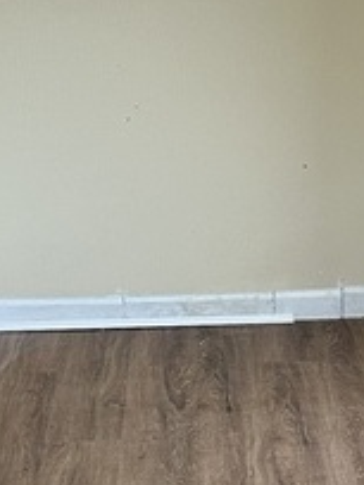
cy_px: 128
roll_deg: +0.4
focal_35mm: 127
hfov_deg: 10.9
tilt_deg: -10.9
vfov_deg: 15.5
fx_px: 1781
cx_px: 676
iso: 200
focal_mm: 6.86
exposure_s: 1/120
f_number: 1.78
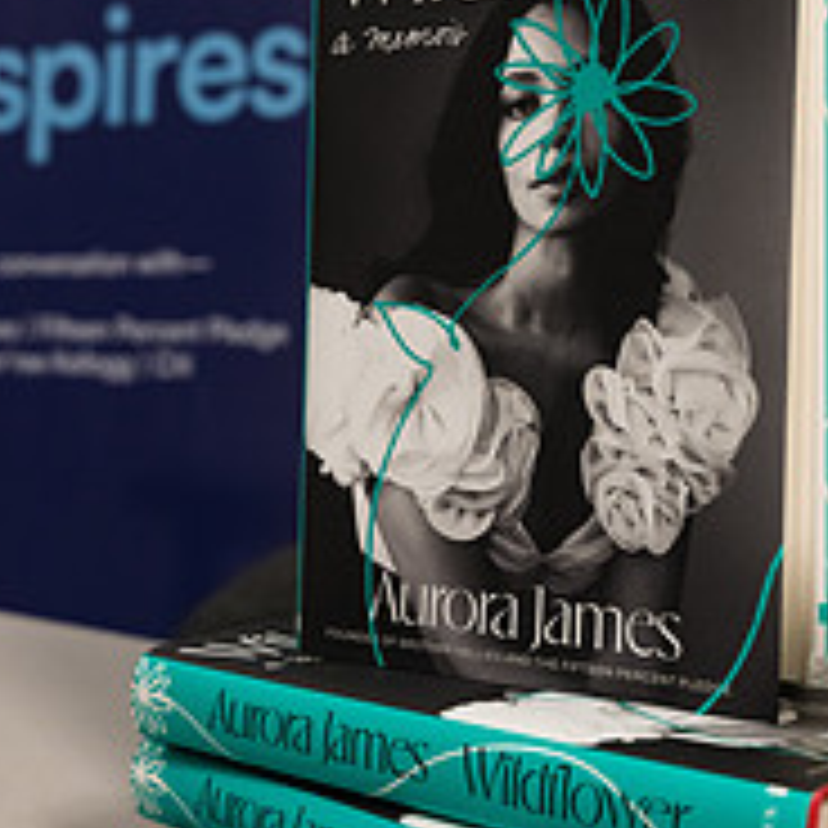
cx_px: 423
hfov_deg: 25.4
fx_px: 1840
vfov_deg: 25.3
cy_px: 292
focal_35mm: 68
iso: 3200
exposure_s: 1/125
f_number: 5
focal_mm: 32.8
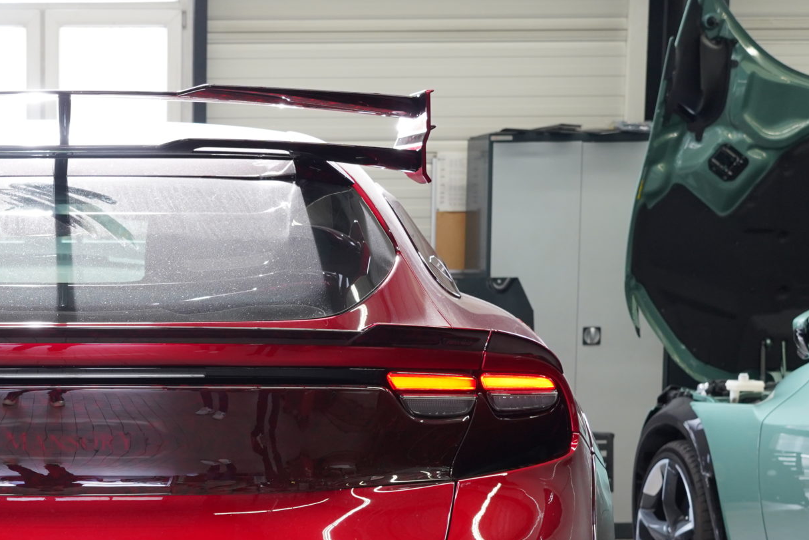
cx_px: 13
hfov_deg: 24.3
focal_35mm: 80
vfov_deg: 16.8
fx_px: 1798
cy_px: 514
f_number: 5.6
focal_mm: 38
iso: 1000
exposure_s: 1/40
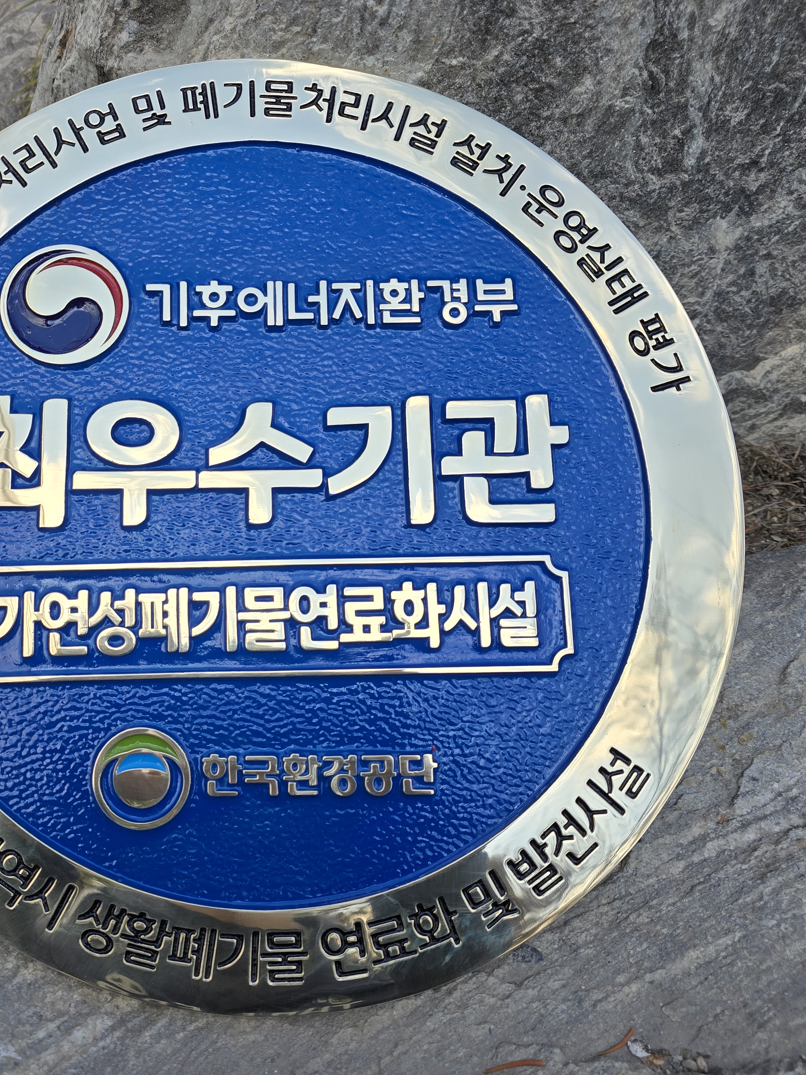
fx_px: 962
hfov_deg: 44.4
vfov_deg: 58.4
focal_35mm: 31
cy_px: 540
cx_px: 231
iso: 12
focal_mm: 6.3
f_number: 1.7
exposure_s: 1/366
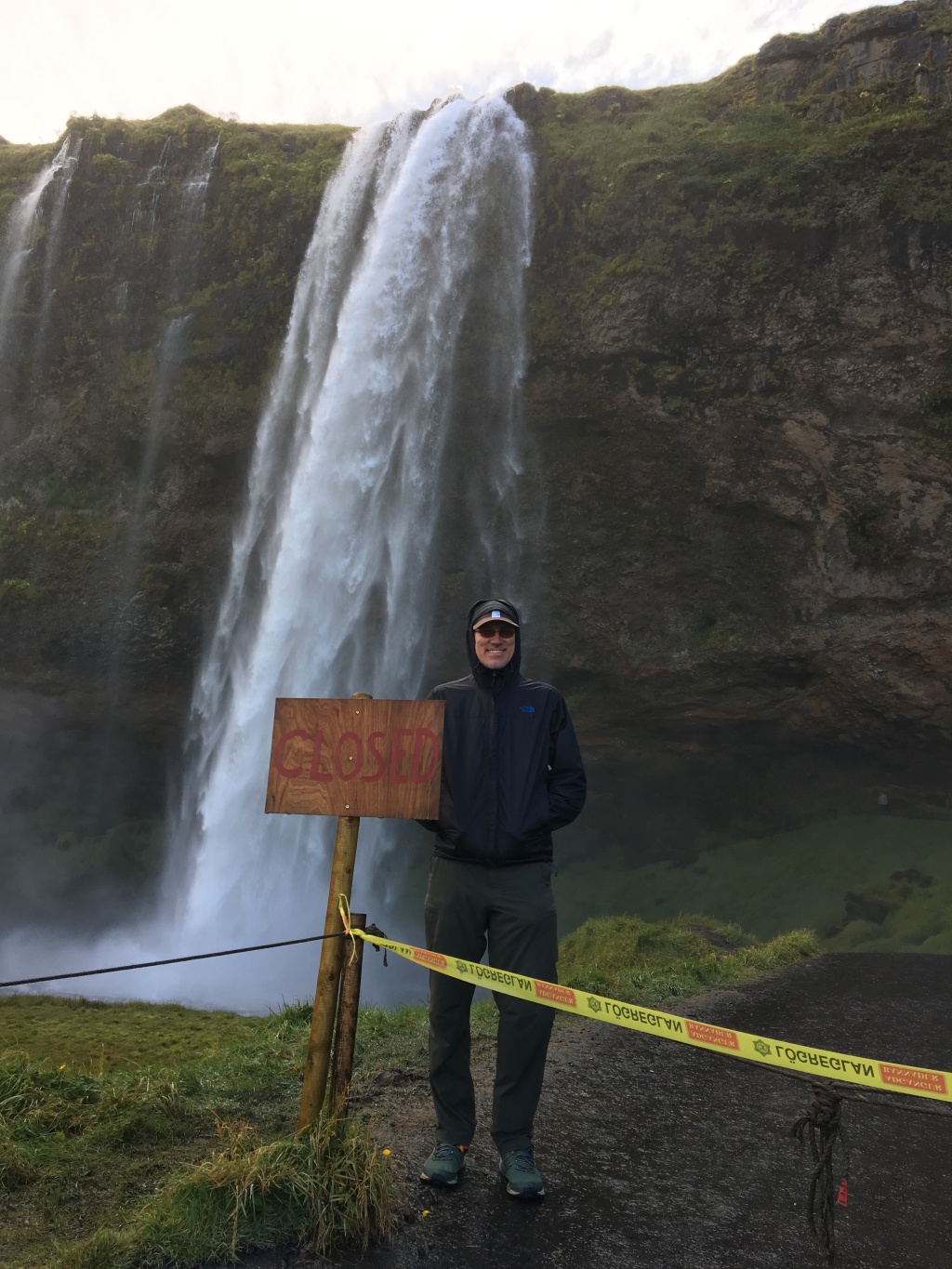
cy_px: 634
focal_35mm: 29
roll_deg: -5.6
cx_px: 476
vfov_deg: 61.7
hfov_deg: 48.2
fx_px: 1063
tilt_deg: +12.4
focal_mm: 4.15
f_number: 2.2
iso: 25
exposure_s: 1/301
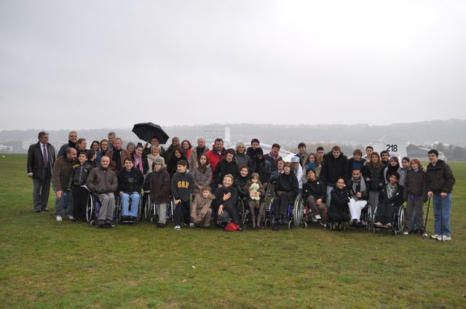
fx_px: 504
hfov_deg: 49.6
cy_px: 154
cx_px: 233
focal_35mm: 39
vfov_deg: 34.1
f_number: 4
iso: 400
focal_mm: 26
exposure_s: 1/125
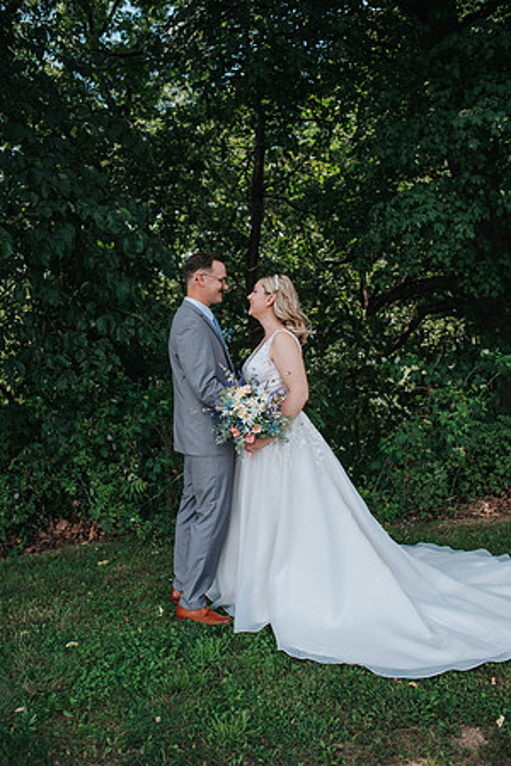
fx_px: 745
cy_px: 383
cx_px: 256
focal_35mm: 35
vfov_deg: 54.4
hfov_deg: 37.9
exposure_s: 1/500
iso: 100
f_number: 2.8
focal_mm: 35
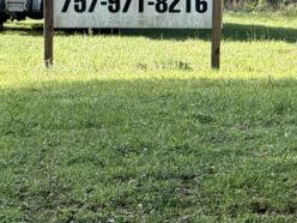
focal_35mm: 323
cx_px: 346
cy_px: -56
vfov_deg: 4.6
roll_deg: +0.2
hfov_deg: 6.1
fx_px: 2771
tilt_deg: -3.5
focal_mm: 16.89
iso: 40
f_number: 2.8
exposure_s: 1/124
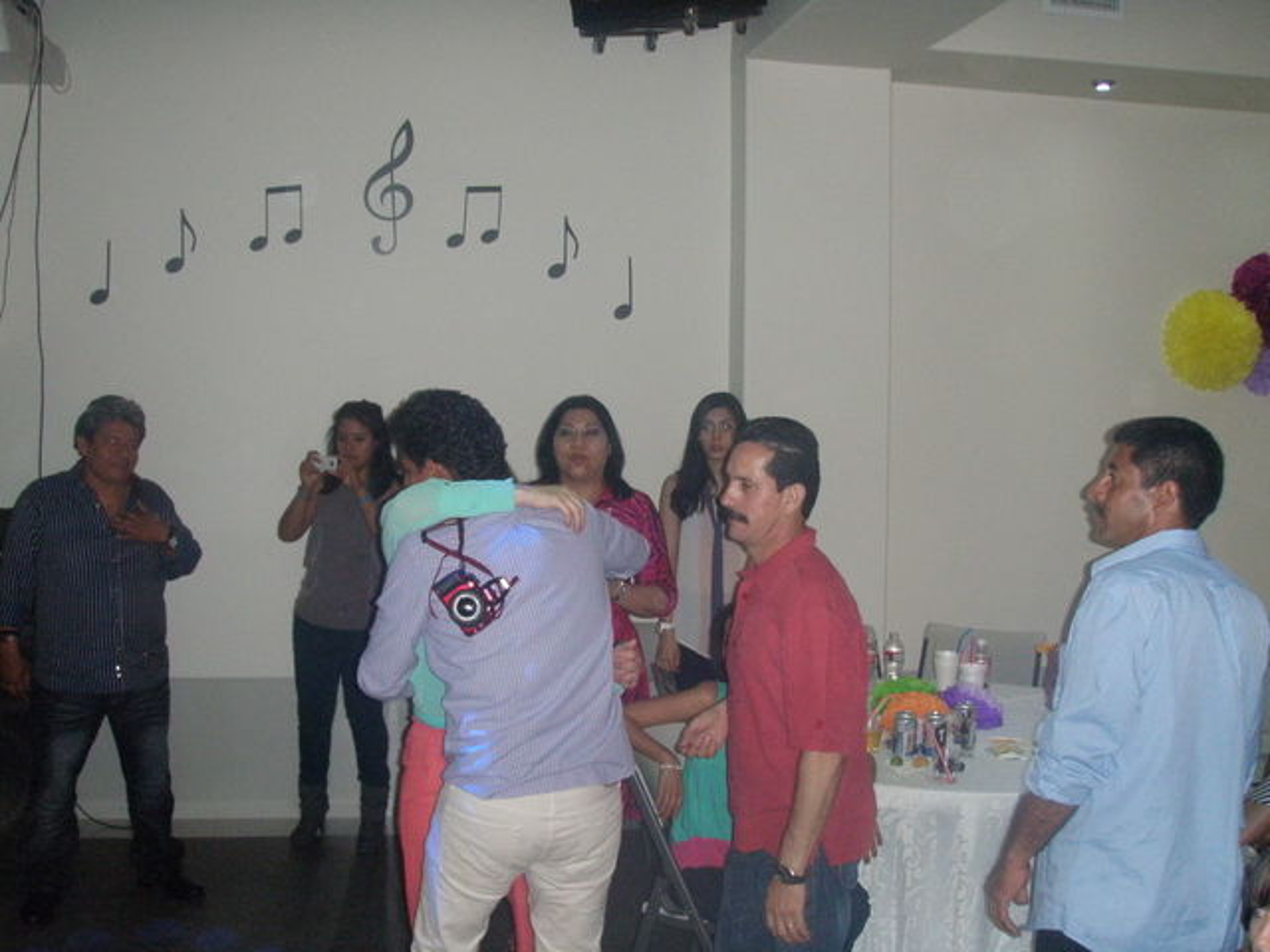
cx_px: 635
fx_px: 1394
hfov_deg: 49.0
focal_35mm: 38
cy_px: 476
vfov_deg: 37.7
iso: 320
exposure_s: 1/30
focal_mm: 6.7
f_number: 3.5
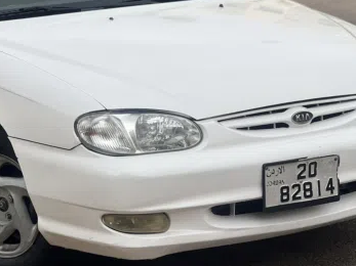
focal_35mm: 142
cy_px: 114
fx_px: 1460
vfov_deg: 10.4
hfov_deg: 13.9
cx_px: 122
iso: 32
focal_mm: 9
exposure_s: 1/423
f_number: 2.8
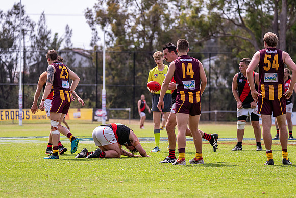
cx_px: 132
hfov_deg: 8.9
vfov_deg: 5.9
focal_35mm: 232
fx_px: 1908
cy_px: 109
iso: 800
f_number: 6.3
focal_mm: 210
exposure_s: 1/2500
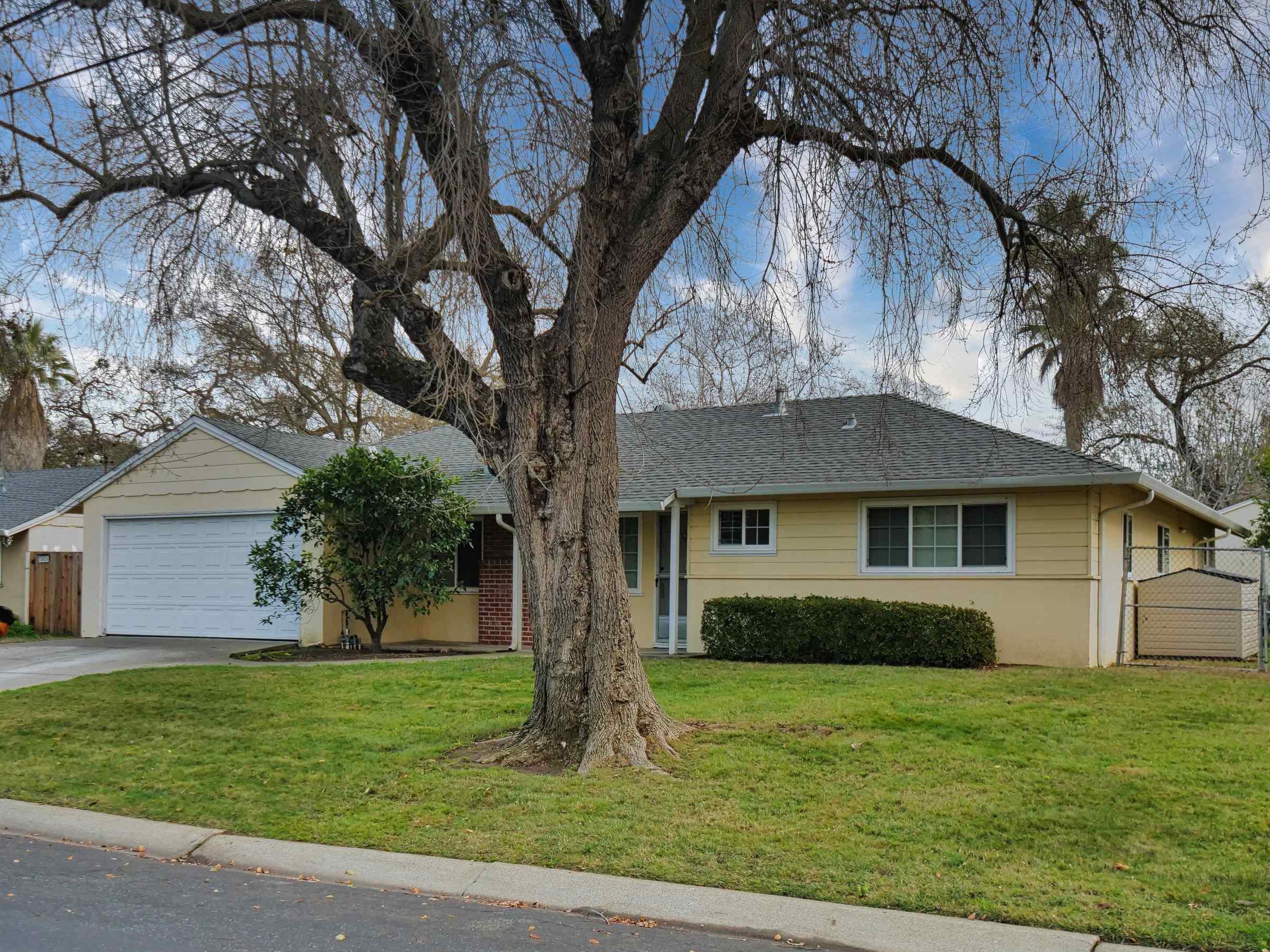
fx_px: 1321
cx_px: 619
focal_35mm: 36
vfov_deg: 39.5
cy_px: 582
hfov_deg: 51.3
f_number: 2.8
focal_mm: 14
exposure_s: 1/800
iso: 250
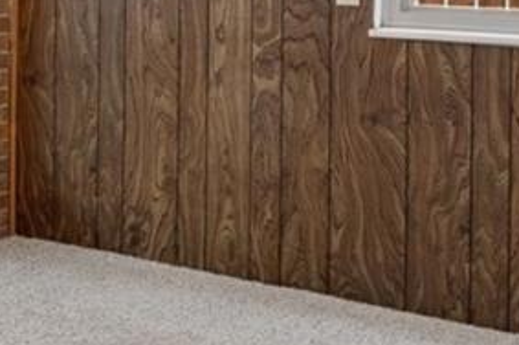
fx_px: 1238
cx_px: -260
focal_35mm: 86
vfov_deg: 15.2
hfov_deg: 20.3
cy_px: -86
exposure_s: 1/1.25
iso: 100
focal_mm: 15
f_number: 11
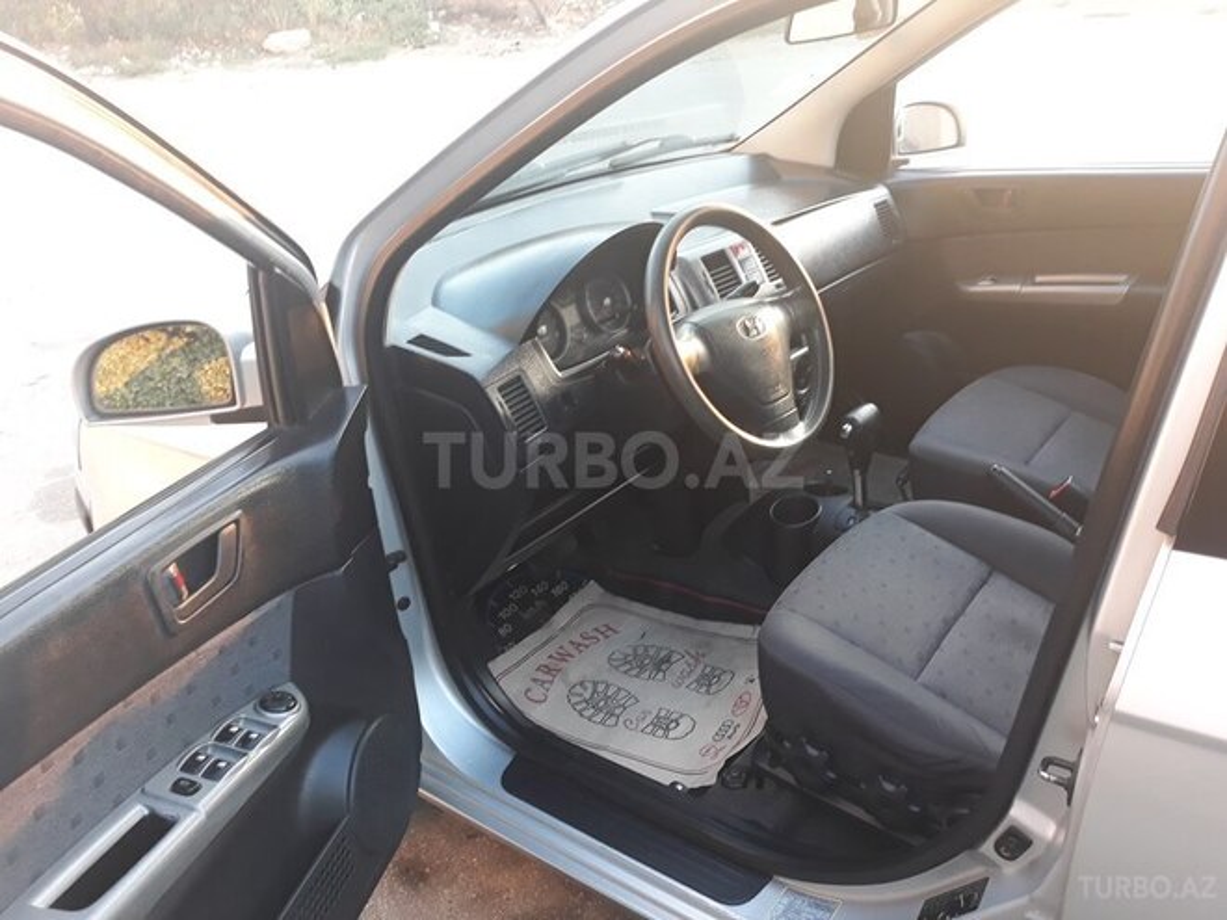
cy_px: 460
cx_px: 614
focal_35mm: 27
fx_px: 957
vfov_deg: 51.4
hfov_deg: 65.3
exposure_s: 1/50
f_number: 1.7
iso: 100
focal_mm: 3.71
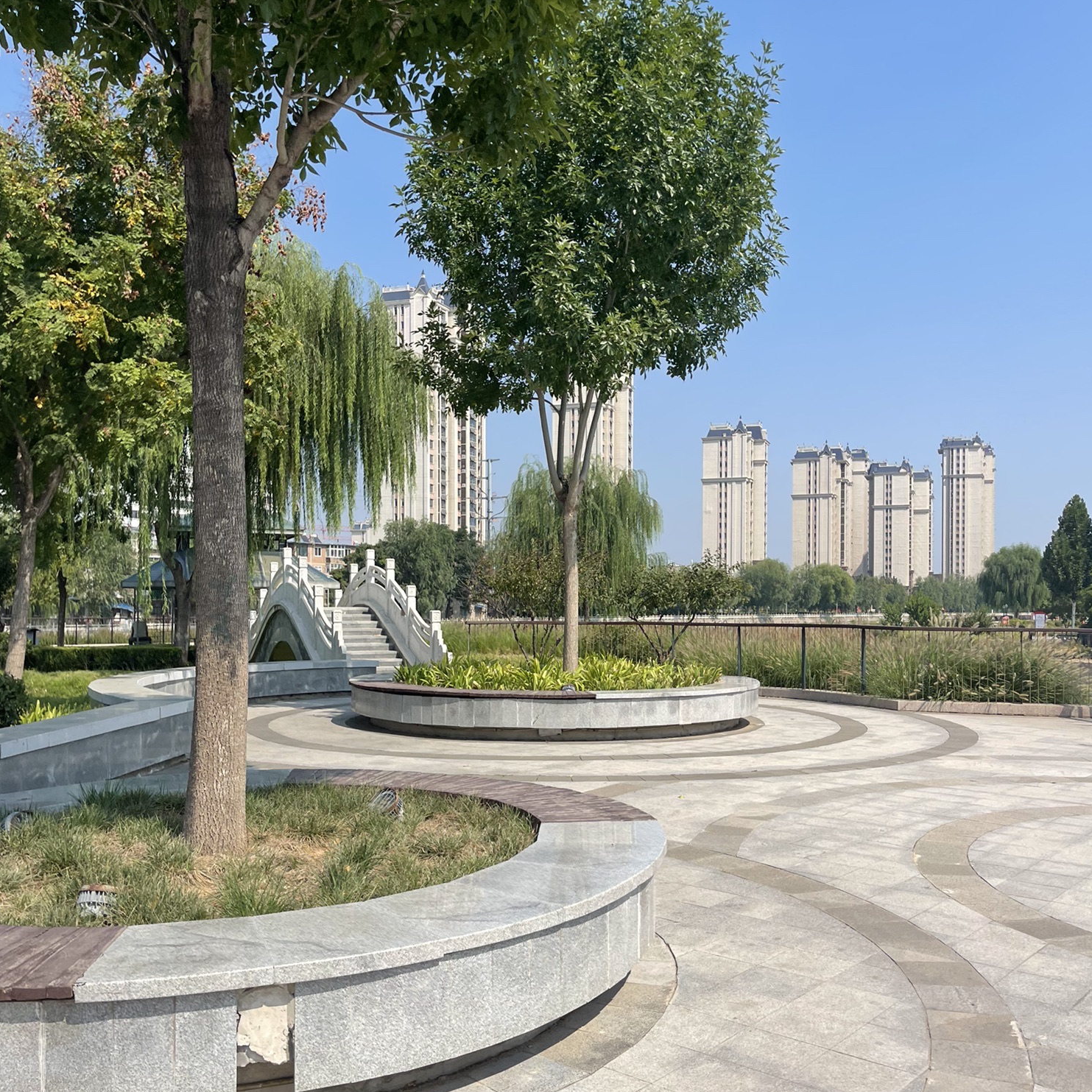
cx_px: 550
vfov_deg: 52.4
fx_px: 1106
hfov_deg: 52.5
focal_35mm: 31
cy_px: 612
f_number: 1.6
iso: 32
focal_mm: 5.1
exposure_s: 1/4348
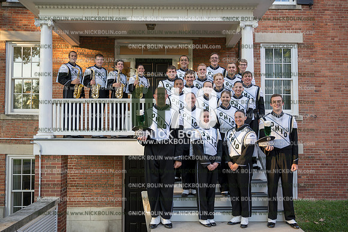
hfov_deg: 56.5
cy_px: 116
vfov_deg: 39.4
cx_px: 174
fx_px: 324
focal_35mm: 34
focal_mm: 33.5
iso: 125
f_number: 4
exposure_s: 1/60
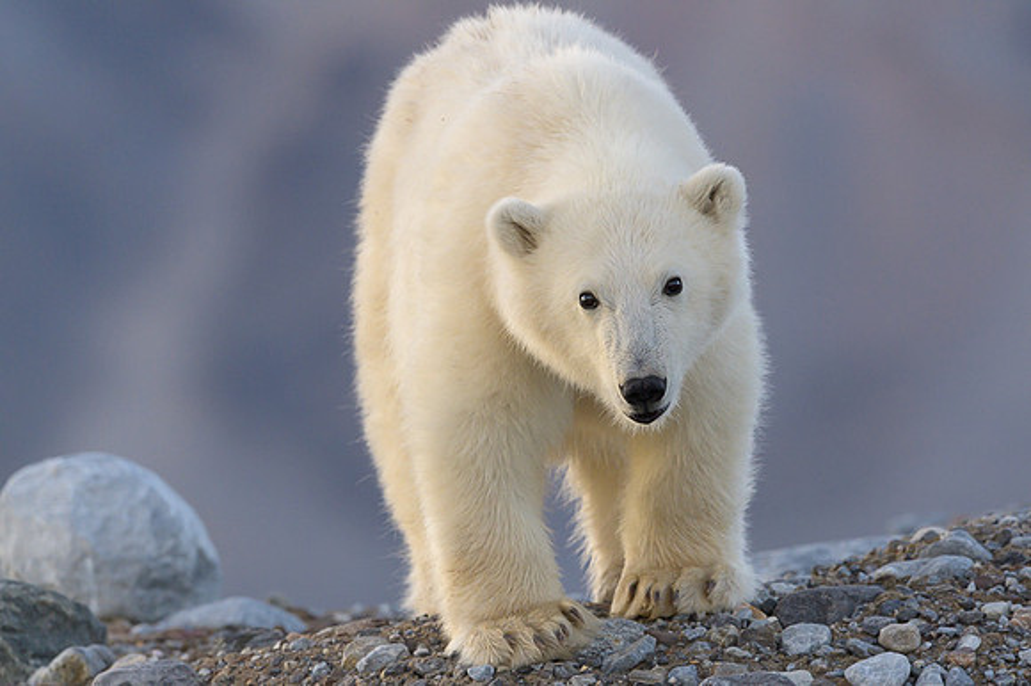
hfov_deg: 4.1
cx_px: 516
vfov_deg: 2.7
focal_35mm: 500
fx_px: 14311
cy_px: 343
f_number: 6.3
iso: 2500
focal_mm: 500
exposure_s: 1/1250
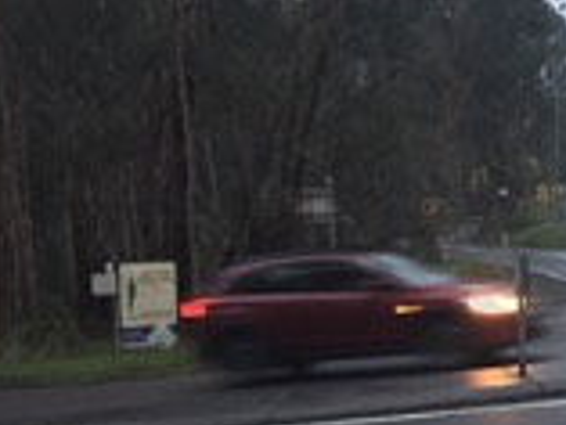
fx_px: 1571
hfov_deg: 19.6
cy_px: 375
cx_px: 613
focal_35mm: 96
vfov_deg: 15.3
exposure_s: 1/15
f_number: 2.2
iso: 250
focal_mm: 4.15
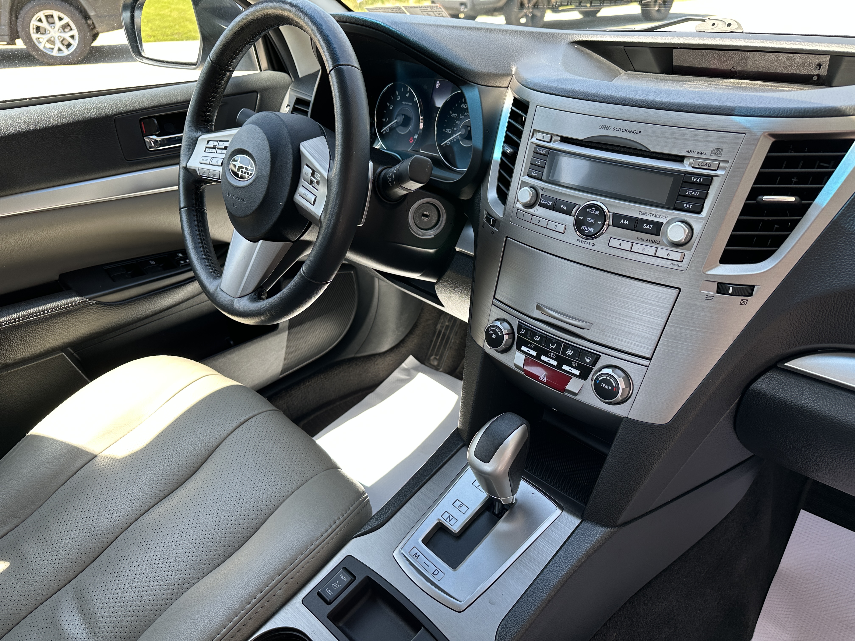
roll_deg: +4.4
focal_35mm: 24
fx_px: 593
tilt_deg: -31.2
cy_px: 320
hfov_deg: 71.6
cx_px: 428
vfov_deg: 56.8
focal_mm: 6.86
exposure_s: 1/145
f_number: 1.78
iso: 64
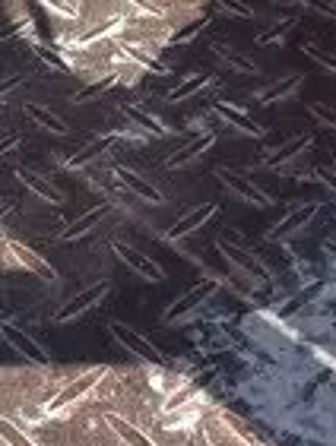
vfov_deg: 14.2
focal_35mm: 135
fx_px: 1745
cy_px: -55
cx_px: 136
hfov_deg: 11.0
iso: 32
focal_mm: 4.2
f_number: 1.6
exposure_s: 1/2681
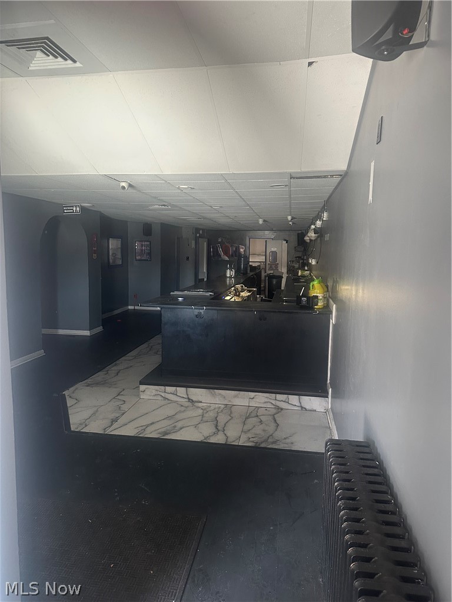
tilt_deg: -7.9
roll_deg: -1.2
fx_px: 418
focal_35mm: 24
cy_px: 301
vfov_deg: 71.6
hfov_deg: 56.8
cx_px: 226
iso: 400
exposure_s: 1/60
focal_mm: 6.86
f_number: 1.78
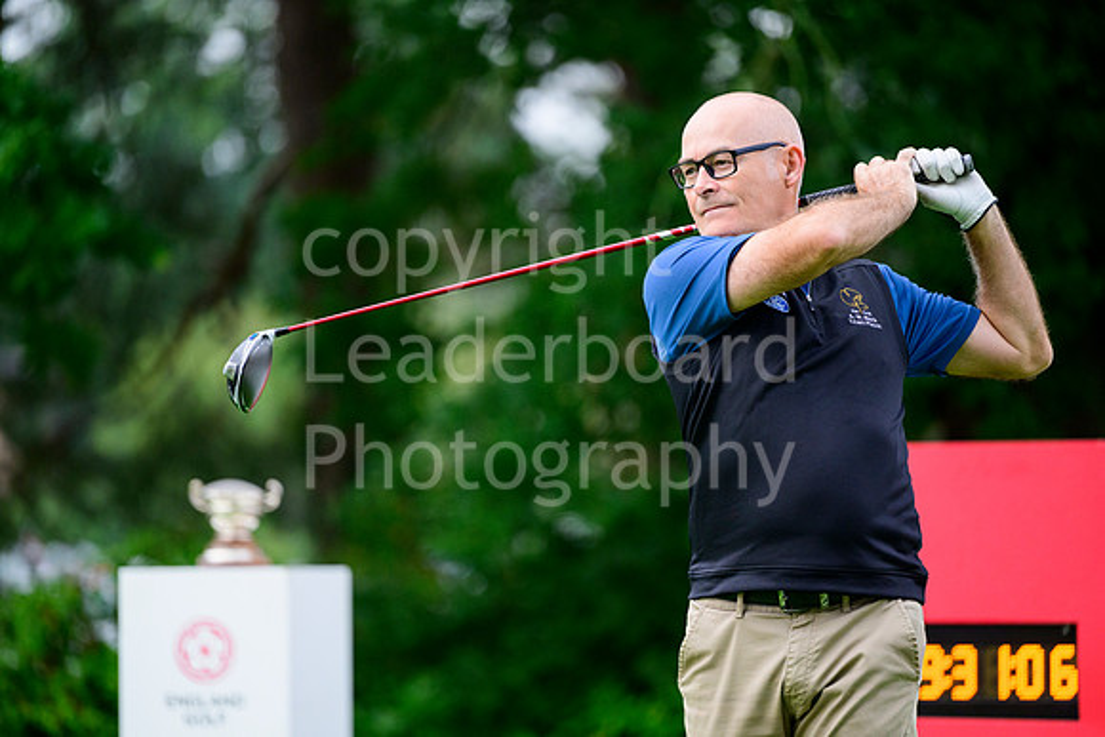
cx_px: 552
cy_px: 368
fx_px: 6140
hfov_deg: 10.3
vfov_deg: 6.9
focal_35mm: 200
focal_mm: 200
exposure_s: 1/2000
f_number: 2.8
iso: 1250
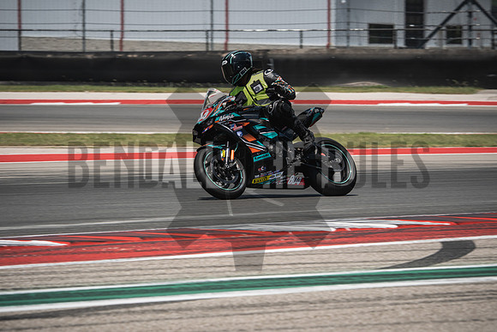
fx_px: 4142
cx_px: 248
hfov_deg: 6.9
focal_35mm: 300
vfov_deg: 4.6
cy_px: 166
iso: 160
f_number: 7.1
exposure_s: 1/400
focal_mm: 200
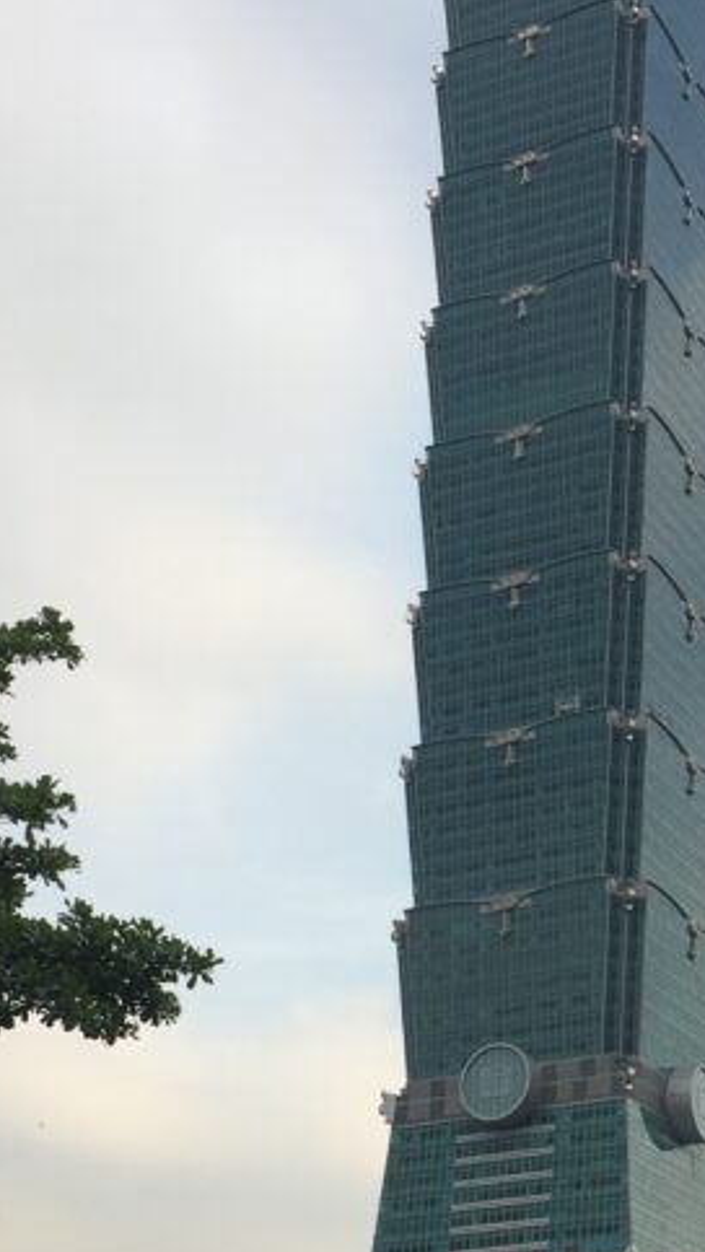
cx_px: 676
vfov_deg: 31.2
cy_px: 827
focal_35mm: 67
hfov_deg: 17.6
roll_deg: +0.7
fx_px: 2225
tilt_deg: +23.7
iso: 32
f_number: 2.2
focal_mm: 4.15
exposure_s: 1/760
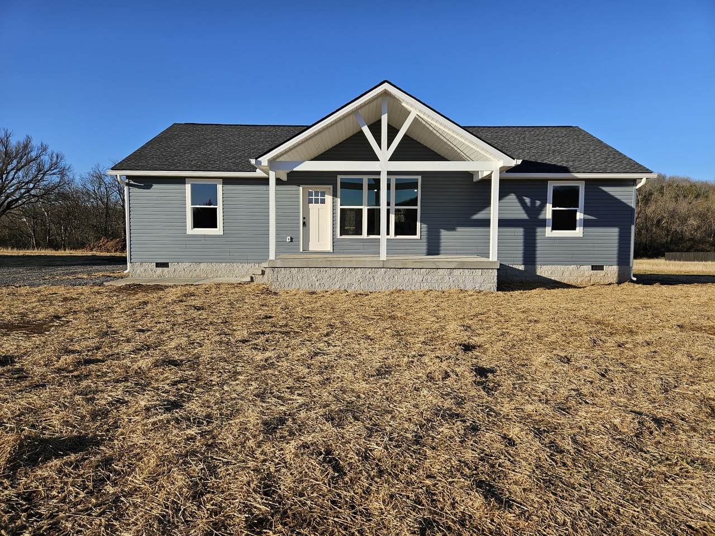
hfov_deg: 73.9
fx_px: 475
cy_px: 268
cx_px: 358
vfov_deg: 58.9
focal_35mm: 23
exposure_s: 1/1844
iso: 25
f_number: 1.8
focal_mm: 5.4
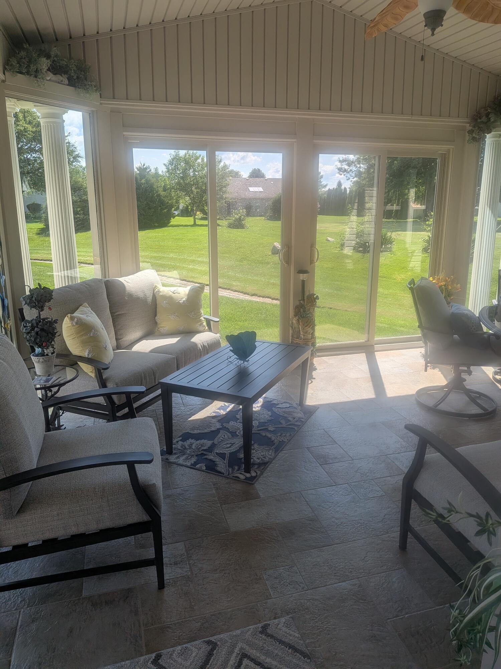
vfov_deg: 71.6
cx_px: 250
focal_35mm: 24
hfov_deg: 56.8
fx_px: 463
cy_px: 334
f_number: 1.7
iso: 29
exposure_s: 1/883
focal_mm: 4.53
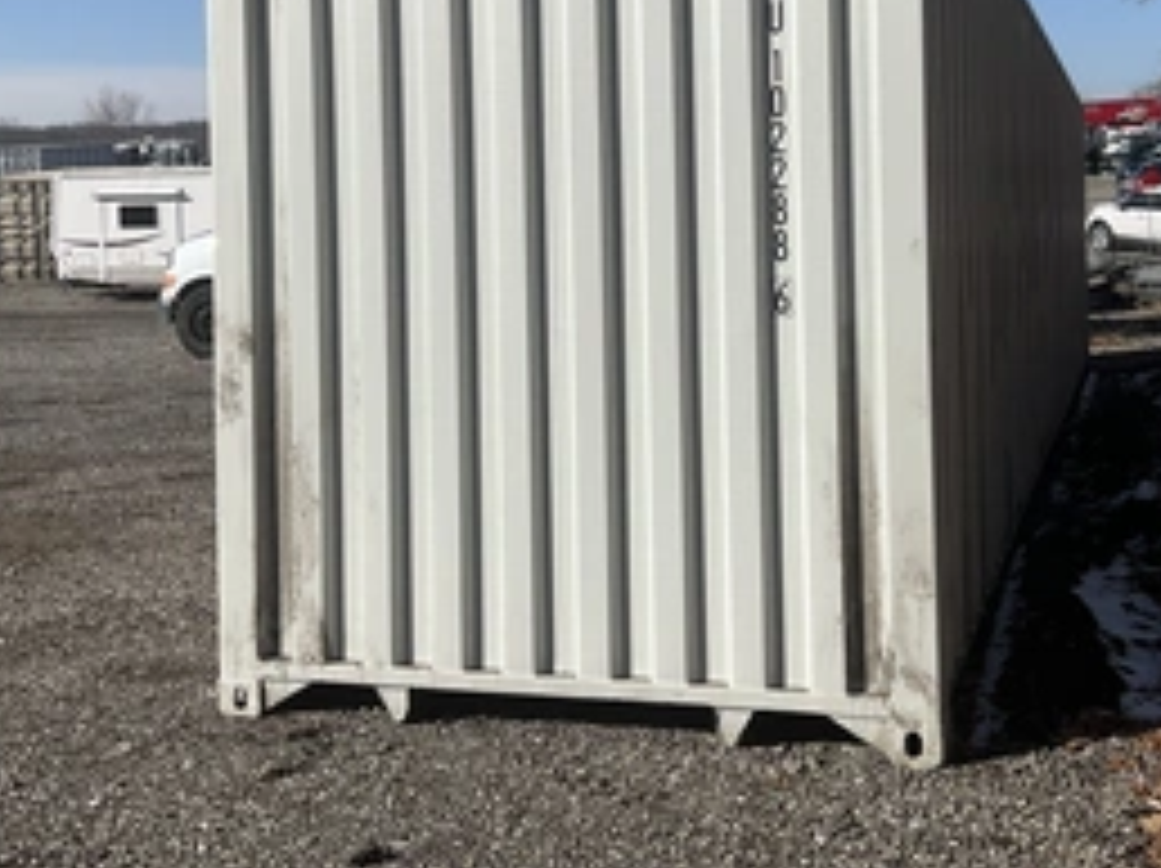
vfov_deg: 31.6
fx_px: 1508
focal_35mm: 45
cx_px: 724
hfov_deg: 41.8
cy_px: 229
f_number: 1.8
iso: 25
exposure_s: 1/3125
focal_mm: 3
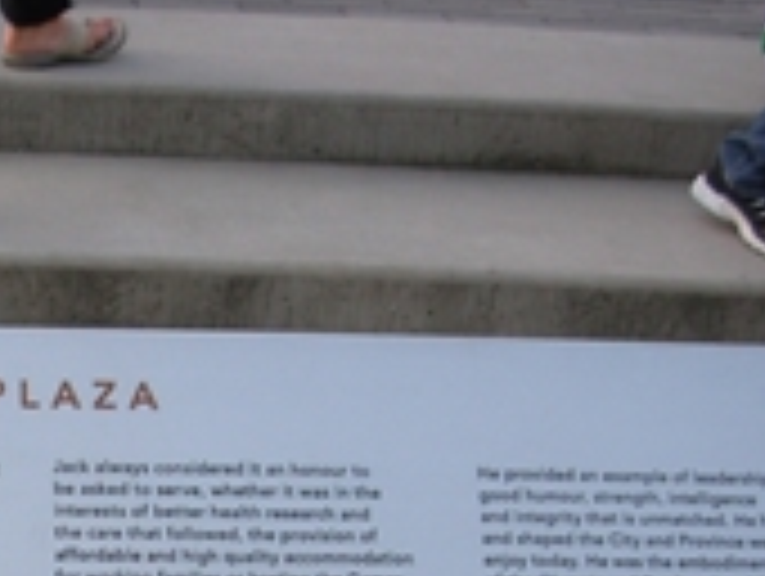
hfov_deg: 17.6
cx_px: -112
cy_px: 684
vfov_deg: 13.5
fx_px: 2368
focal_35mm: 107
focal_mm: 6.3
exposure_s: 1/60.4
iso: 50
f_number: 2.9
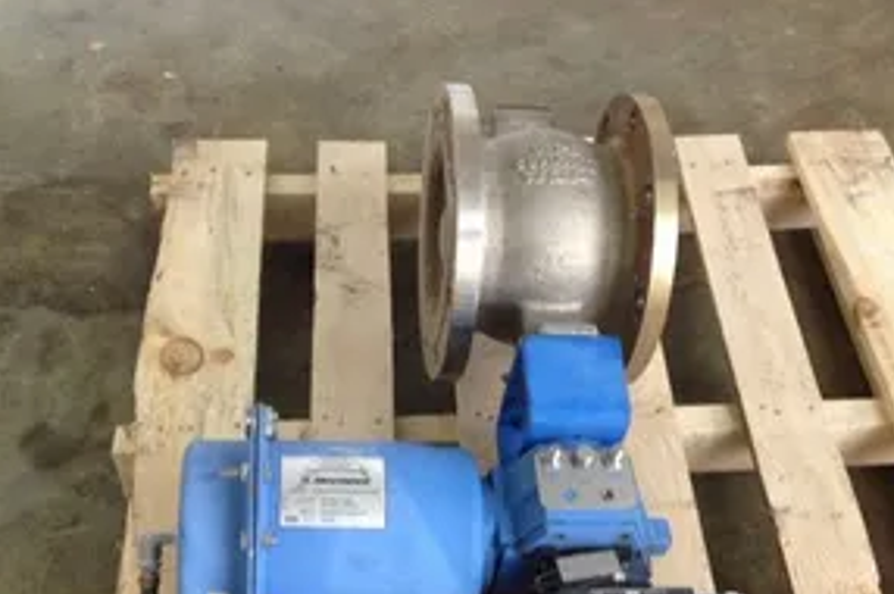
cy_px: 428
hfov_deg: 38.9
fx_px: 1265
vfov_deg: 26.2
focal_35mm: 51
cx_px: 485
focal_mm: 4.28
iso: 200
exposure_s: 1/20
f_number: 2.4
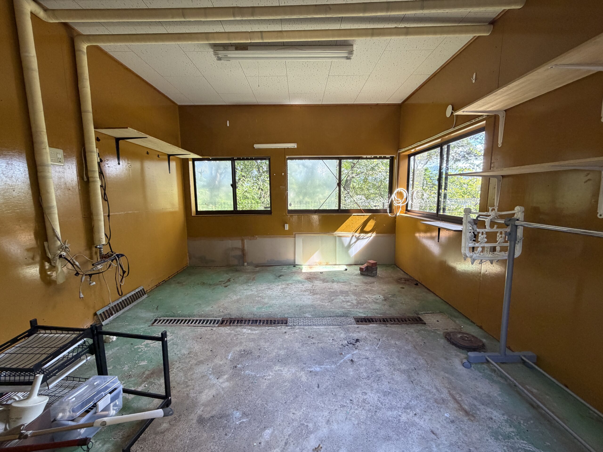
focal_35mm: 14
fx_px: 244
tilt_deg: -7.0
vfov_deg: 85.7
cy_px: 226
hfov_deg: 102.1
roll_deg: +0.5
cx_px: 302
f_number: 2.2
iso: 320
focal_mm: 2.22
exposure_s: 1/121
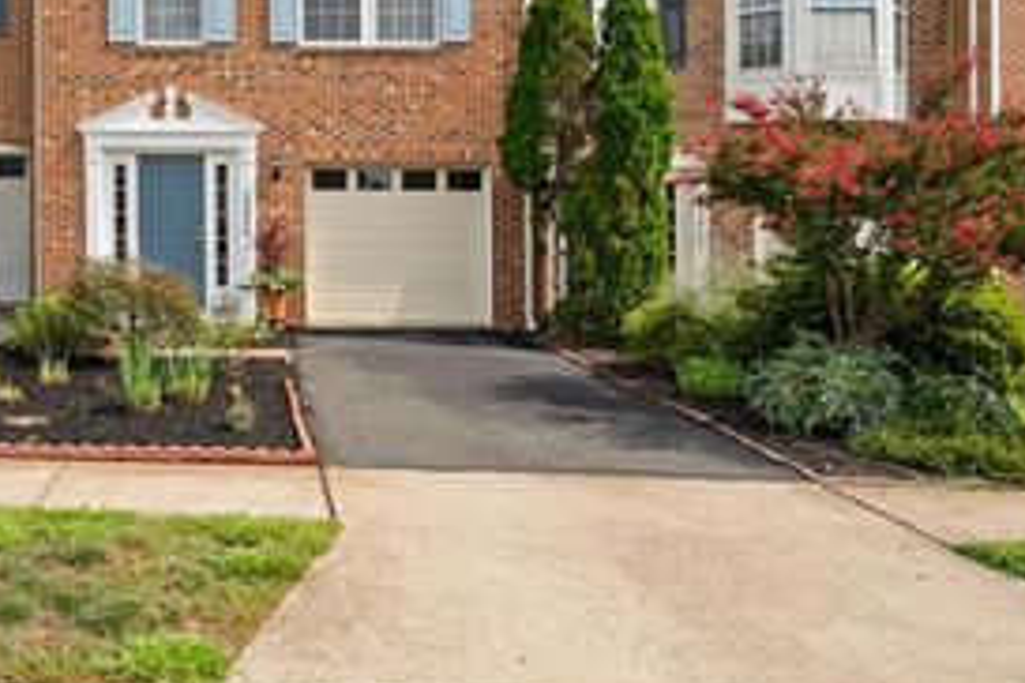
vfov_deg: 37.9
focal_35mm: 33
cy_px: 99
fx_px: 940
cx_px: 323
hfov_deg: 55.7
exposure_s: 1/160
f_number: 9
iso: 640
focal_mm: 18
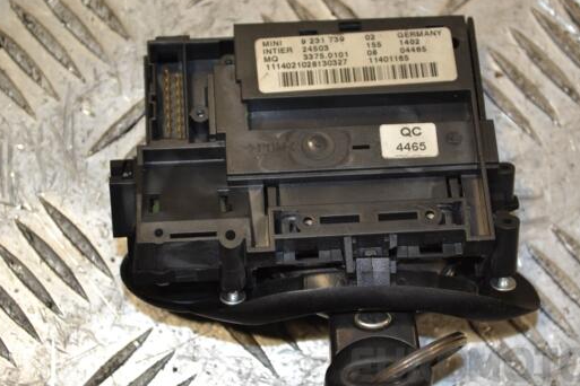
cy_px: 214
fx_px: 1556
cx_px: 330
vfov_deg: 14.2
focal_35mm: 97
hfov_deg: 21.1
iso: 400
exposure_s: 1/125
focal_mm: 55
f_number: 5.6
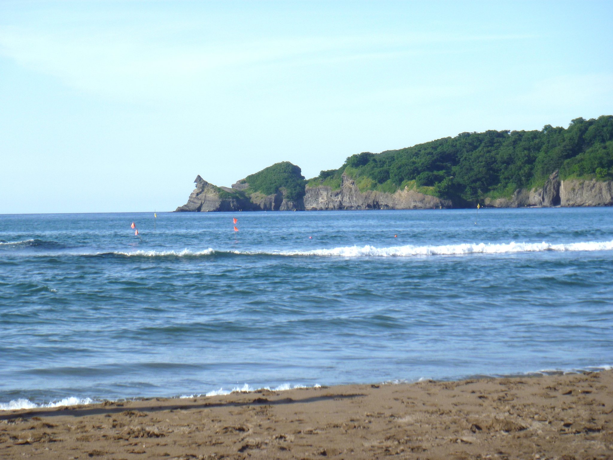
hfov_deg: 17.9
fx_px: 1948
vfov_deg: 13.5
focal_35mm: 110
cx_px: 306
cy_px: 230
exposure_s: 1/200
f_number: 7.1
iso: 100
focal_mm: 19.5
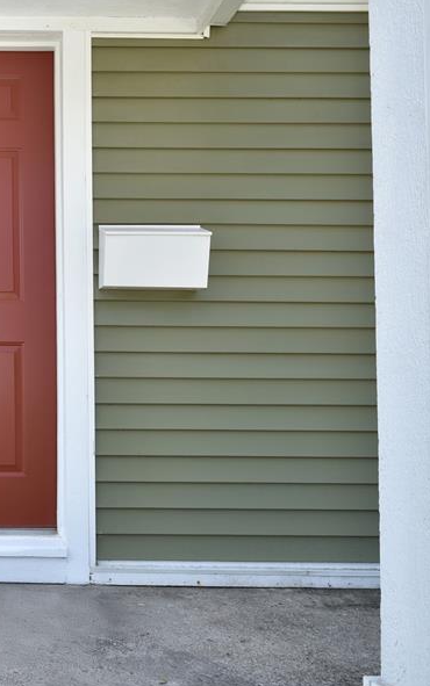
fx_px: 562
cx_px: -50
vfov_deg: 62.8
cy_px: 373
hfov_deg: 35.4
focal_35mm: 30
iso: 100
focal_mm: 17
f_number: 9
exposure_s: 1/60
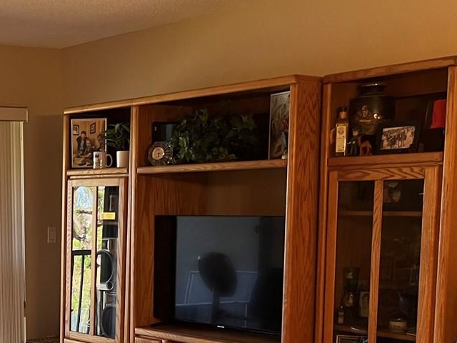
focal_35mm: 65
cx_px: 13
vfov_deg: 21.9
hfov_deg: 28.2
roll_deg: +1.5
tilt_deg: -8.6
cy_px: 325
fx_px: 858
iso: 160
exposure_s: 1/60
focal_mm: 5.1
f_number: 1.6
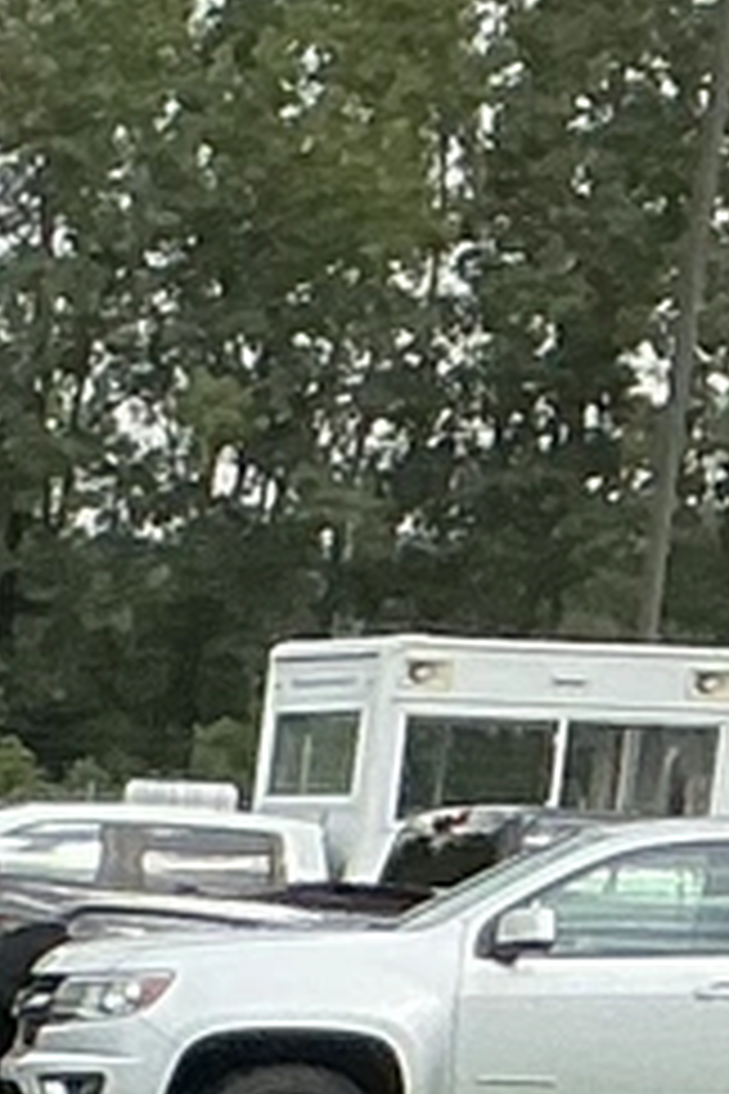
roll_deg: -0.8
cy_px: 1958
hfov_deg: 4.5
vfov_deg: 8.3
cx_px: -3506
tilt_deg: -8.0
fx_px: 7289
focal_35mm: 240
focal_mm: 3
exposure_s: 1/397
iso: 25
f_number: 1.8
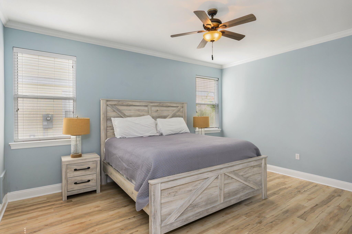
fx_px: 186
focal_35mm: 19
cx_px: 176
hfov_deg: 87.0
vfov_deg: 64.5
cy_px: 117
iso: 250
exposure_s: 1/30
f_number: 9
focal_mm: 19
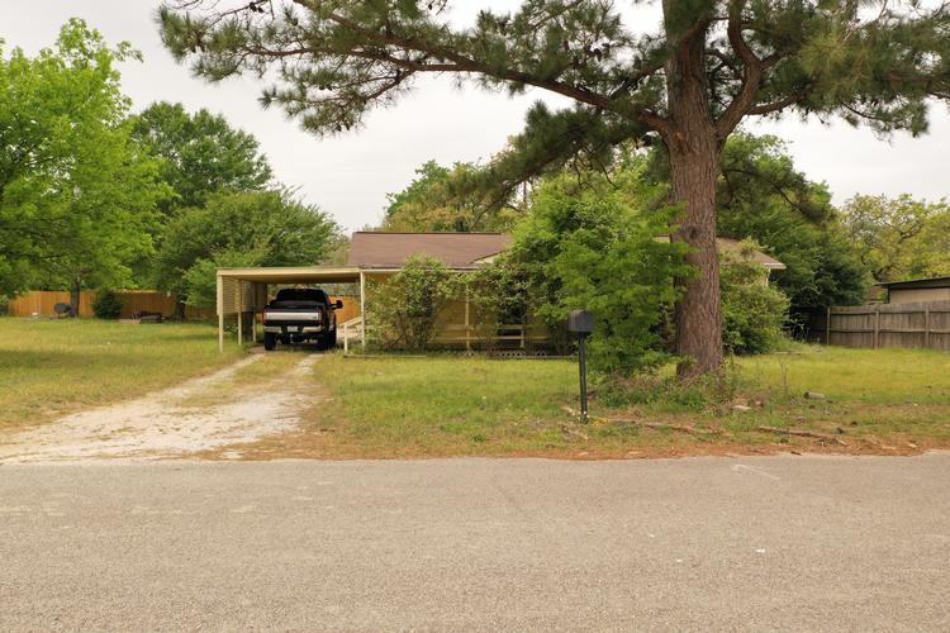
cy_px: 316
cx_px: 475
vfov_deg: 46.4
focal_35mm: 28
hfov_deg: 65.5
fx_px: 739
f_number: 5
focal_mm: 10.26
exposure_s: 1/240
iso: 100
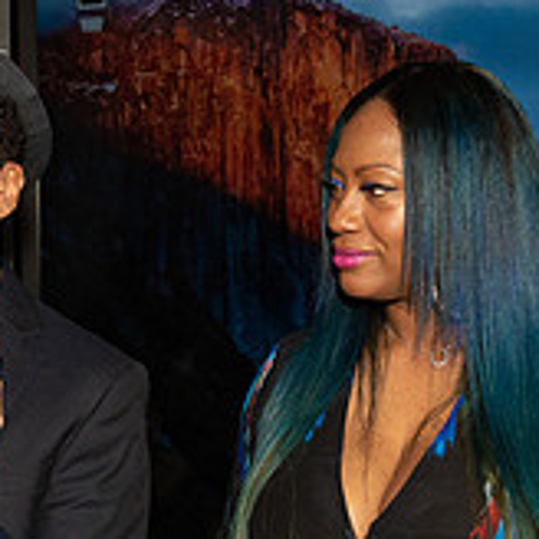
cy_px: 479
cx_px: 292
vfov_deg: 14.4
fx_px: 2114
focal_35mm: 120
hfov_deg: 14.5
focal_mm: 32
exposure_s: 1/1000
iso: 1600
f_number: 3.2
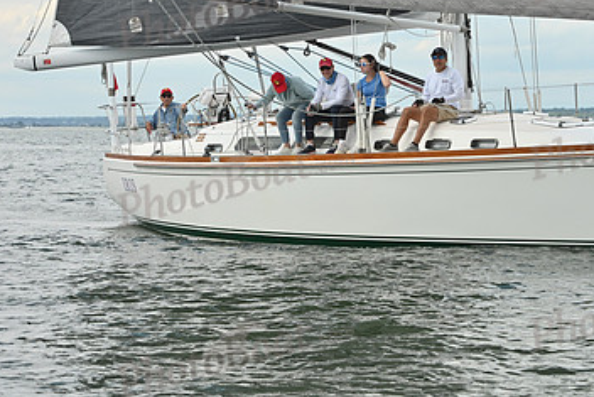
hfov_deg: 15.5
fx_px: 2179
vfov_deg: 10.4
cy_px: 72
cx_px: 444
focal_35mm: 132
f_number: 8
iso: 320
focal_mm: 80
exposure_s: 1/1250
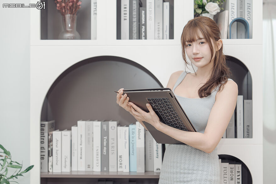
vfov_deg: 21.9
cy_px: 92
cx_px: 138
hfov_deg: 32.4
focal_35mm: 62
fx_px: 475
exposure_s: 1/125
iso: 800
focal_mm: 62
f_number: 2.8
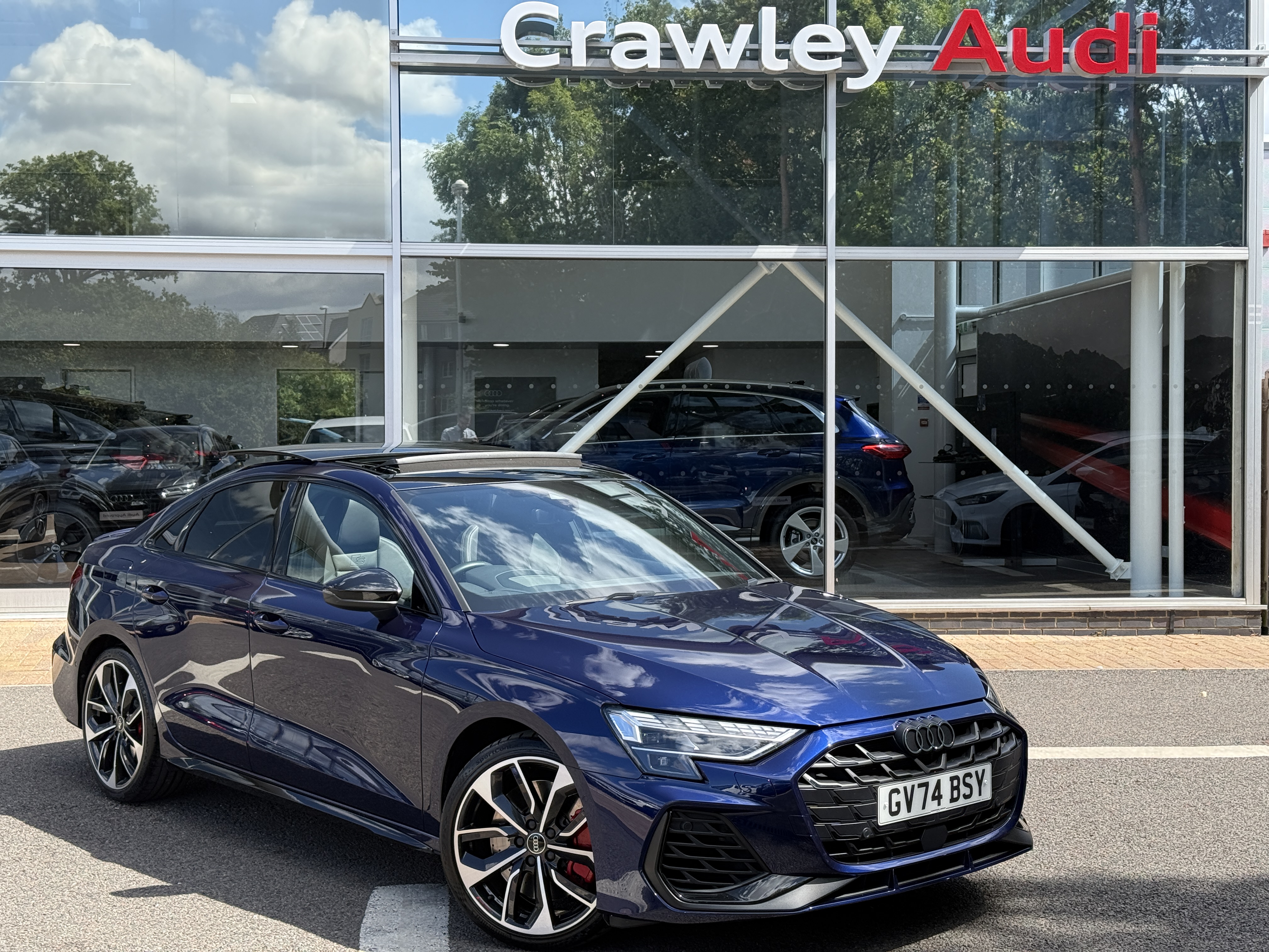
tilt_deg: -0.3
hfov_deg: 39.7
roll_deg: +0.4
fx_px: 1760
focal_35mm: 48
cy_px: 476
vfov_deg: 30.3
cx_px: 634
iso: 100
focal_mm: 6.76
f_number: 1.78
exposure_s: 1/1795
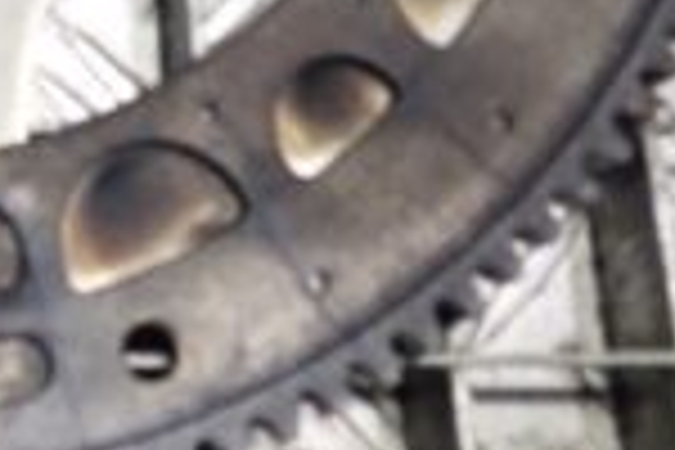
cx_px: -153
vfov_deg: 12.3
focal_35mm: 104
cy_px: -306
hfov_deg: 18.5
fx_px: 1950
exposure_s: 1/50
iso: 100
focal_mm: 5.23
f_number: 1.8
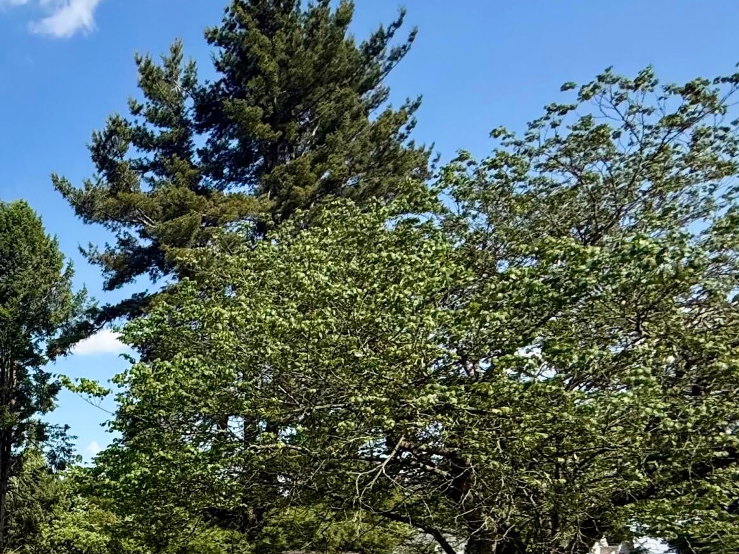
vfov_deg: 34.7
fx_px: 768
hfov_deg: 36.5
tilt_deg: -3.3
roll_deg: -2.5
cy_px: 593
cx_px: -189
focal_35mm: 36
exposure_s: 1/1572
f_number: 2.2
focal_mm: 2.22
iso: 50
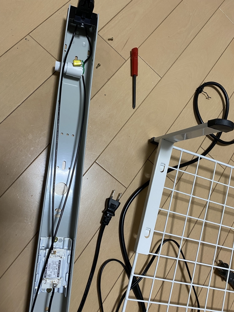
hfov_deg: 53.1
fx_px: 234
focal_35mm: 26
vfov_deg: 67.3
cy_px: 156
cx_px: 117
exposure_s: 1/50
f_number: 1.8
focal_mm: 4.25
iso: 160
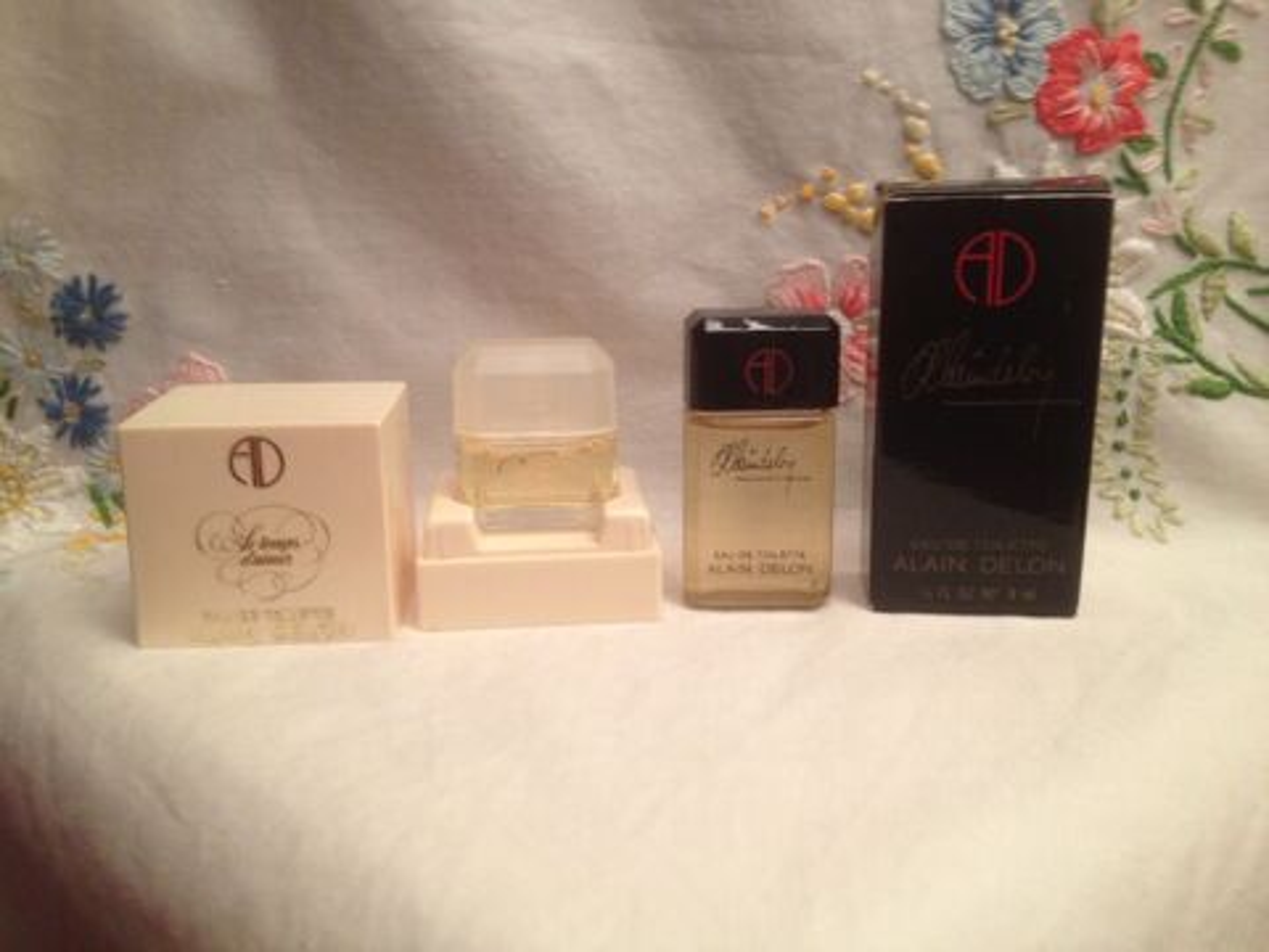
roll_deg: +1.5
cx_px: 634
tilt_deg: -17.8
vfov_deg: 40.7
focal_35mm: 35
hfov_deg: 52.6
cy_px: 476
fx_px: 1283
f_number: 2.4
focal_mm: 4.28
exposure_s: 1/20
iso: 160
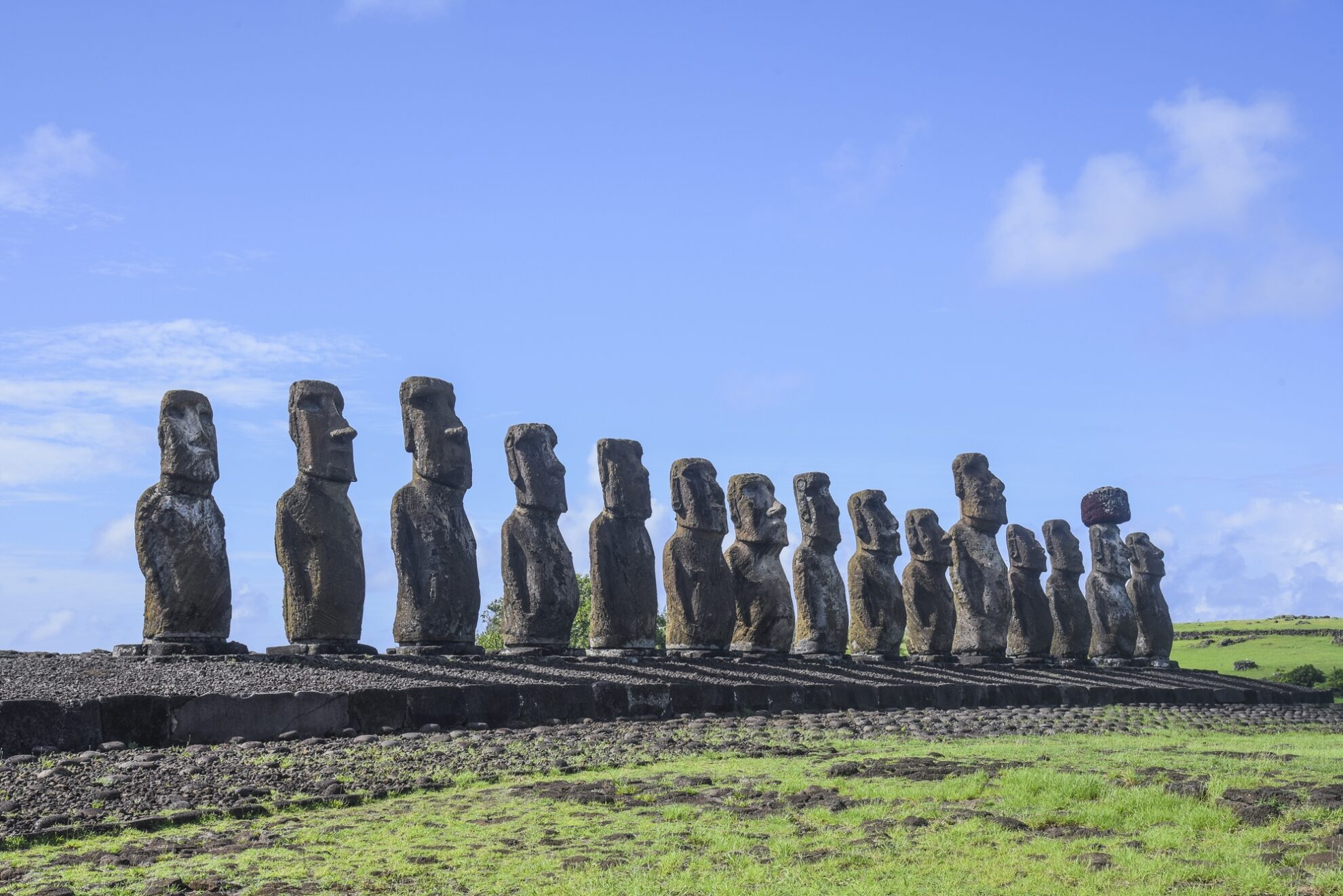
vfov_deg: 28.1
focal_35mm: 48
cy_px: 448
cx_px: 672
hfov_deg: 41.1
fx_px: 1791
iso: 200
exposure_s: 1/200
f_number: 13
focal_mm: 48
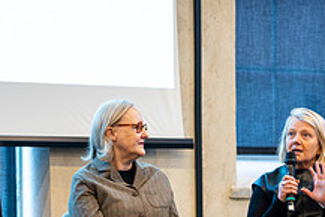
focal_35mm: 227
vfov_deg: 6.0
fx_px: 2051
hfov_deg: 9.1
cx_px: 214
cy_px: 275
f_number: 1.4
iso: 500
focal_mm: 85
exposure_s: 1/160
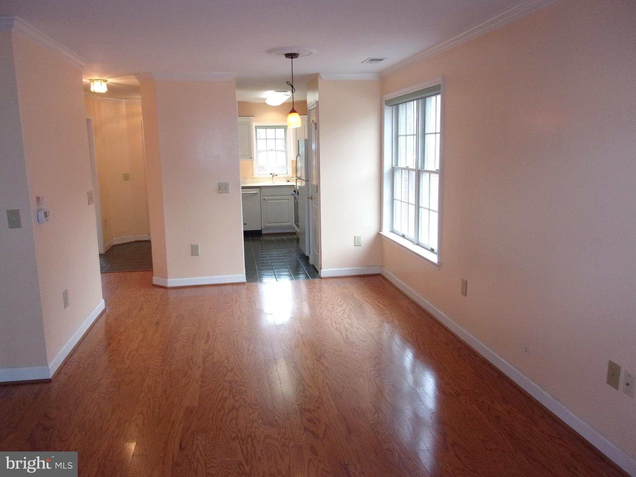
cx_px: 318
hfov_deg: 63.4
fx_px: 514
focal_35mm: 28
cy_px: 238
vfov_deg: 49.7
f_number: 3.9
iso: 263
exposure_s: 1/34
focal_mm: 5.1
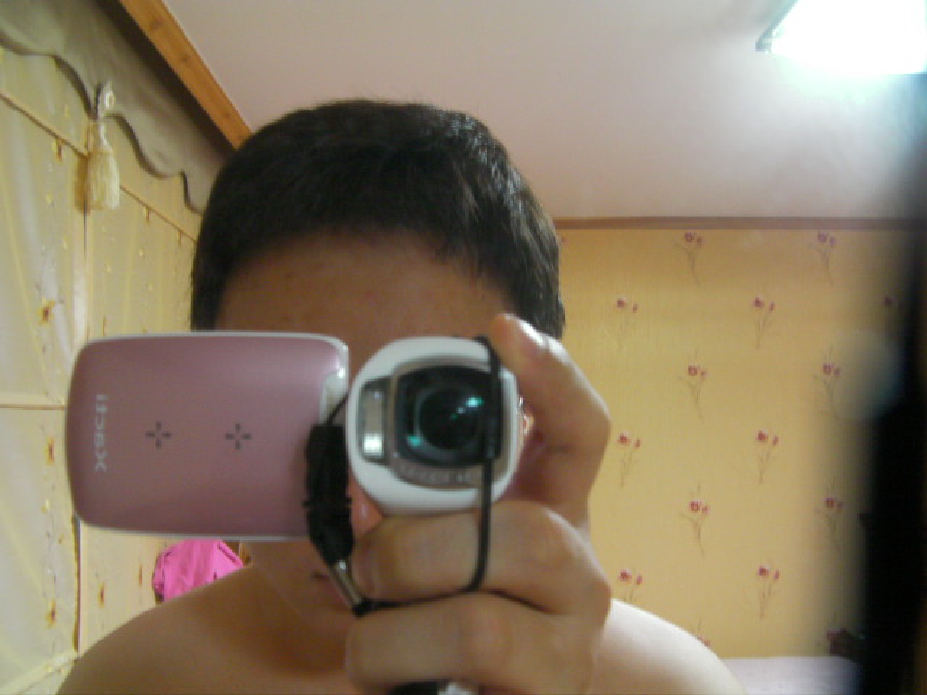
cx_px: 464
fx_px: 1018
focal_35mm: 38
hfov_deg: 49.0
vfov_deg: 37.7
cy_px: 348
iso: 200
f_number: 3.5
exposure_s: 1/7.4
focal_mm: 6.8
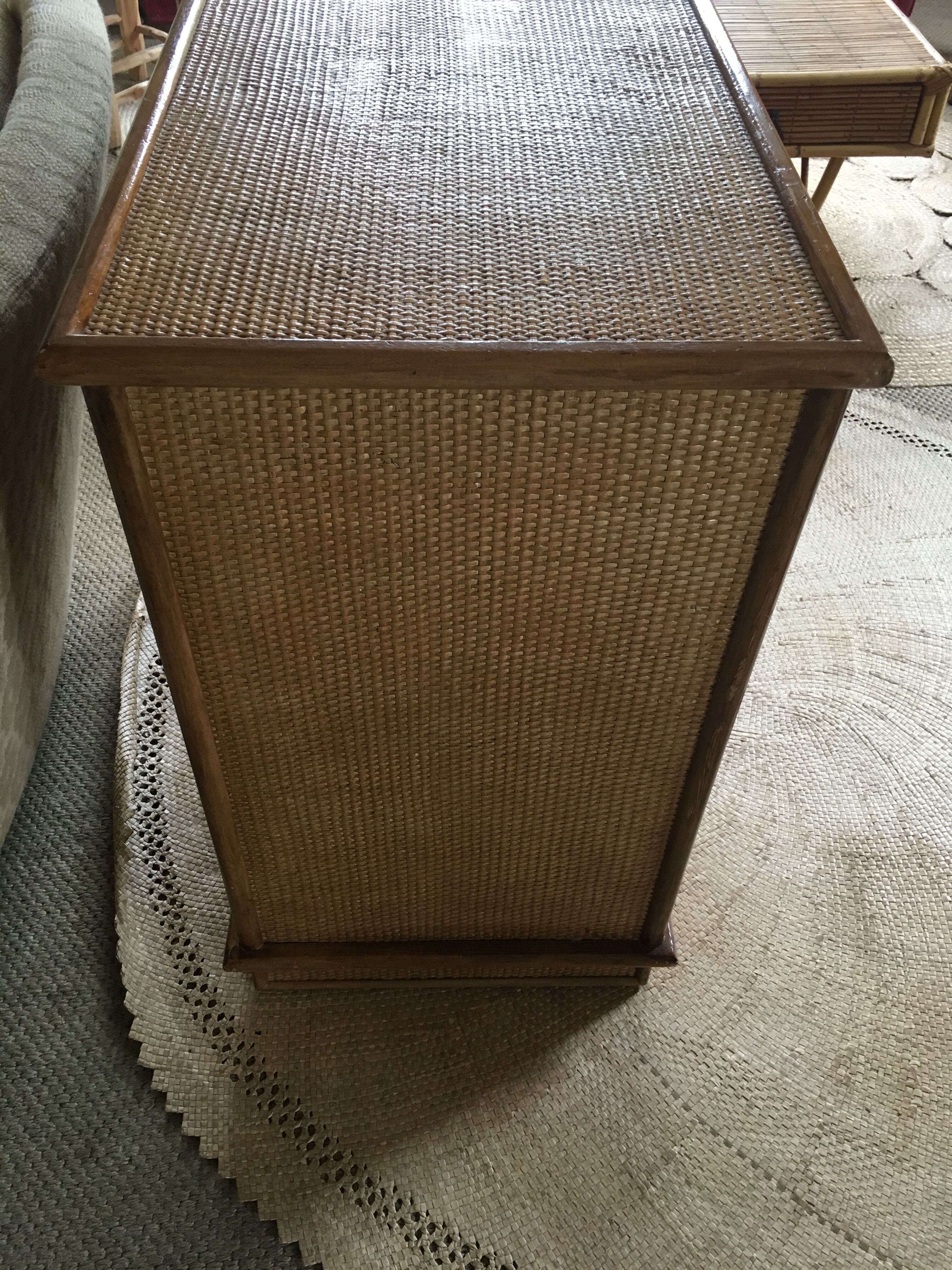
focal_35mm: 29
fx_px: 1063
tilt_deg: -46.8
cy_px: 635
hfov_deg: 48.2
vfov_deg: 61.7
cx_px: 476
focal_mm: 4.15
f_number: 2.2
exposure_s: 1/33
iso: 125
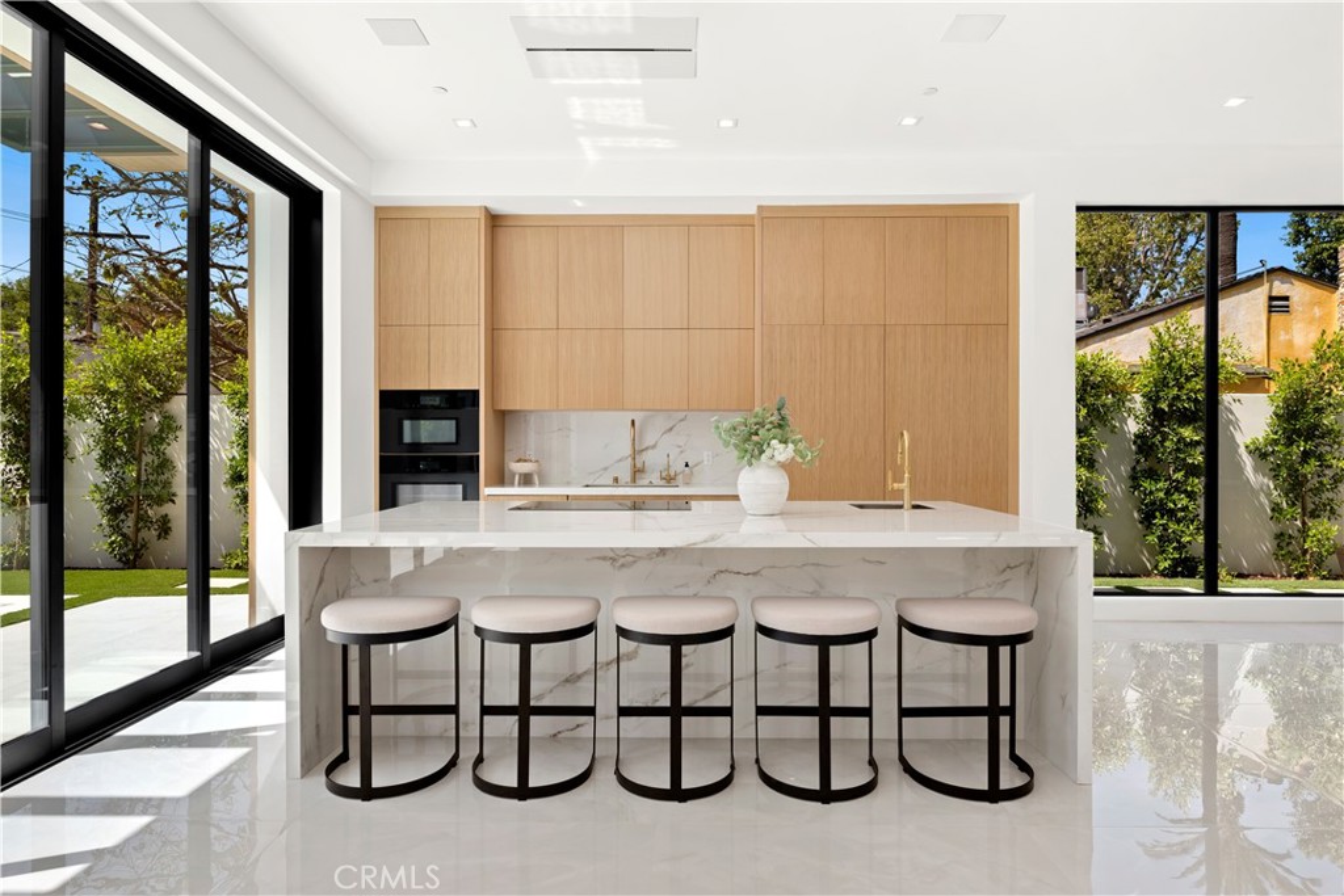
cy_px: 448
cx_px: 672
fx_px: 747
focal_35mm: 20
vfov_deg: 61.9
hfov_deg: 84.0
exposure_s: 1/25
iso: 100
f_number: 8
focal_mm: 20
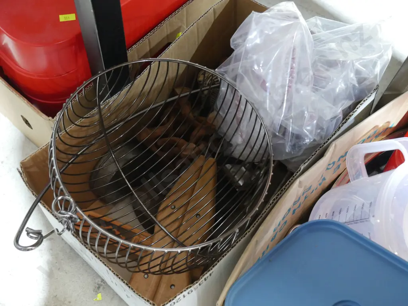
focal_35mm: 50
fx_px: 590
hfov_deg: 38.2
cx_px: 204
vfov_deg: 29.1
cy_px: 153
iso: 3200
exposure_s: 1/15
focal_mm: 25
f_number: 5.3
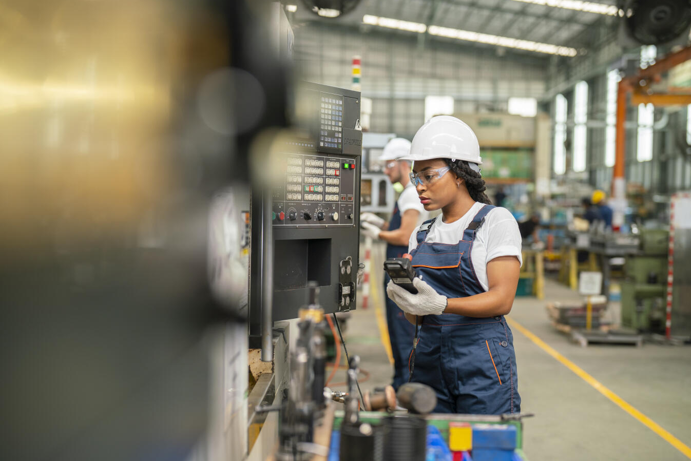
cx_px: 347
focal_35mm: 52
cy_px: 233
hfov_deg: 38.2
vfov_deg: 26.0
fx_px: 998
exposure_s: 1/500
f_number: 1.8
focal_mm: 50
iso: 320
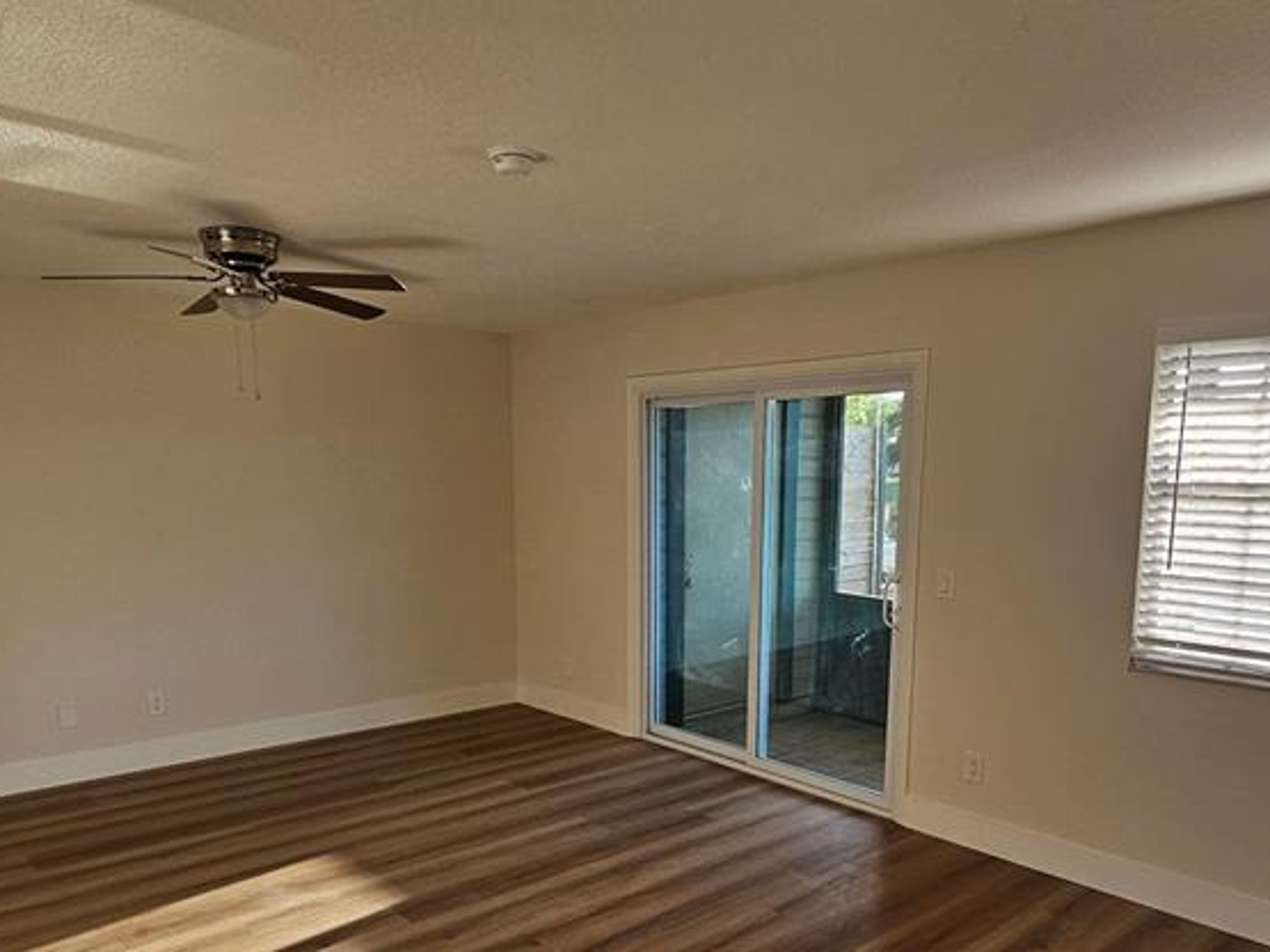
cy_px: 622
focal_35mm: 24
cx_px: 664
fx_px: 880
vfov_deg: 55.8
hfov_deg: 71.6
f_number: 2.2
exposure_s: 1/120
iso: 64
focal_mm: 2.2
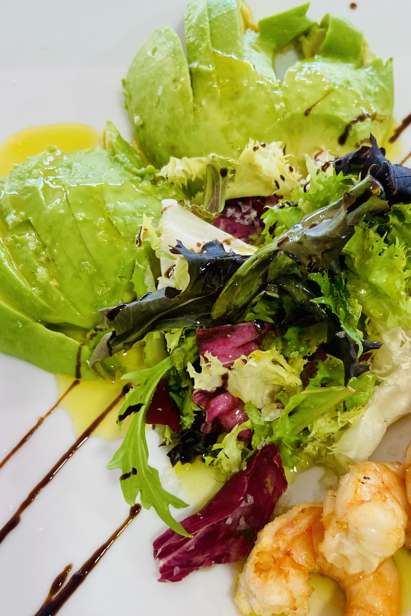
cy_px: 383
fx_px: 617
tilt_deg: -69.9
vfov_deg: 52.6
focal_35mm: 36
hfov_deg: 36.3
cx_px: 289
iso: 125
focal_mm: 4.25
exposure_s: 1/121
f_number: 1.8
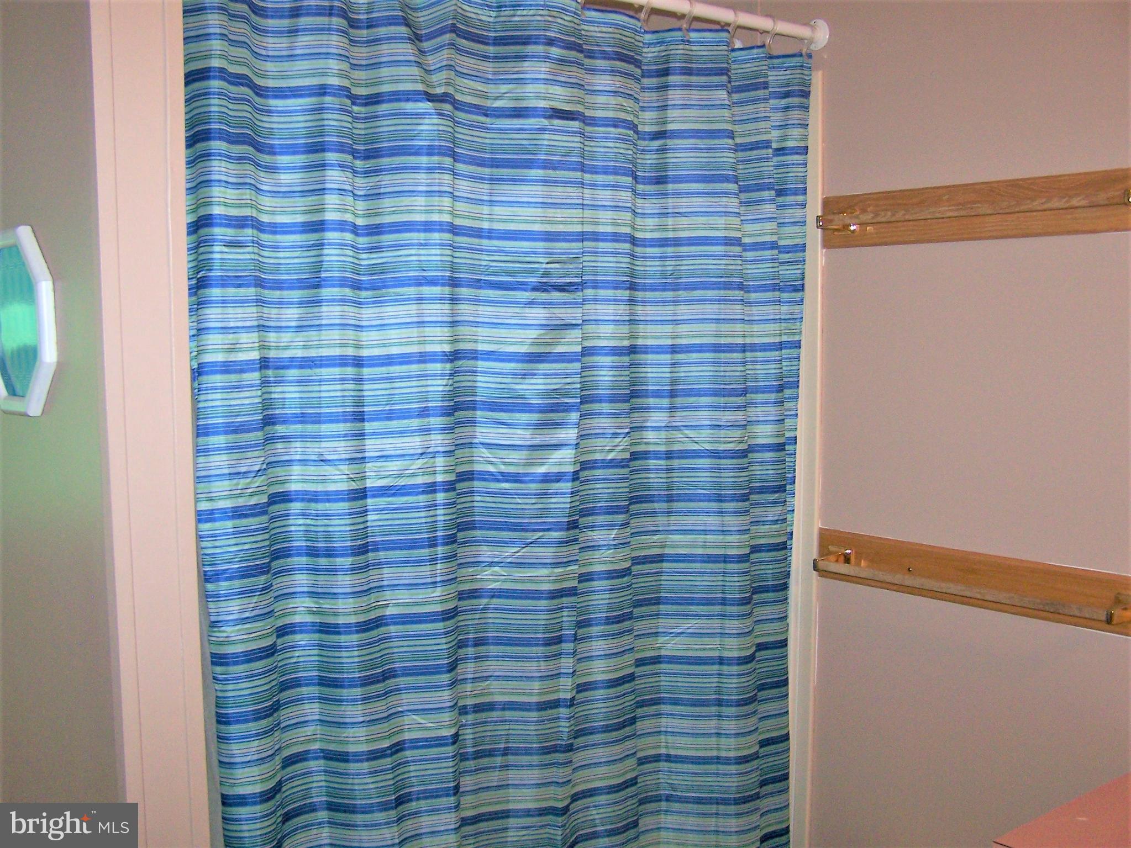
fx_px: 1242
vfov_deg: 37.7
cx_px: 566
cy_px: 424
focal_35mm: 38
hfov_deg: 49.0
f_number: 2.8
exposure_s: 1/60
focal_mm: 6.3
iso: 140
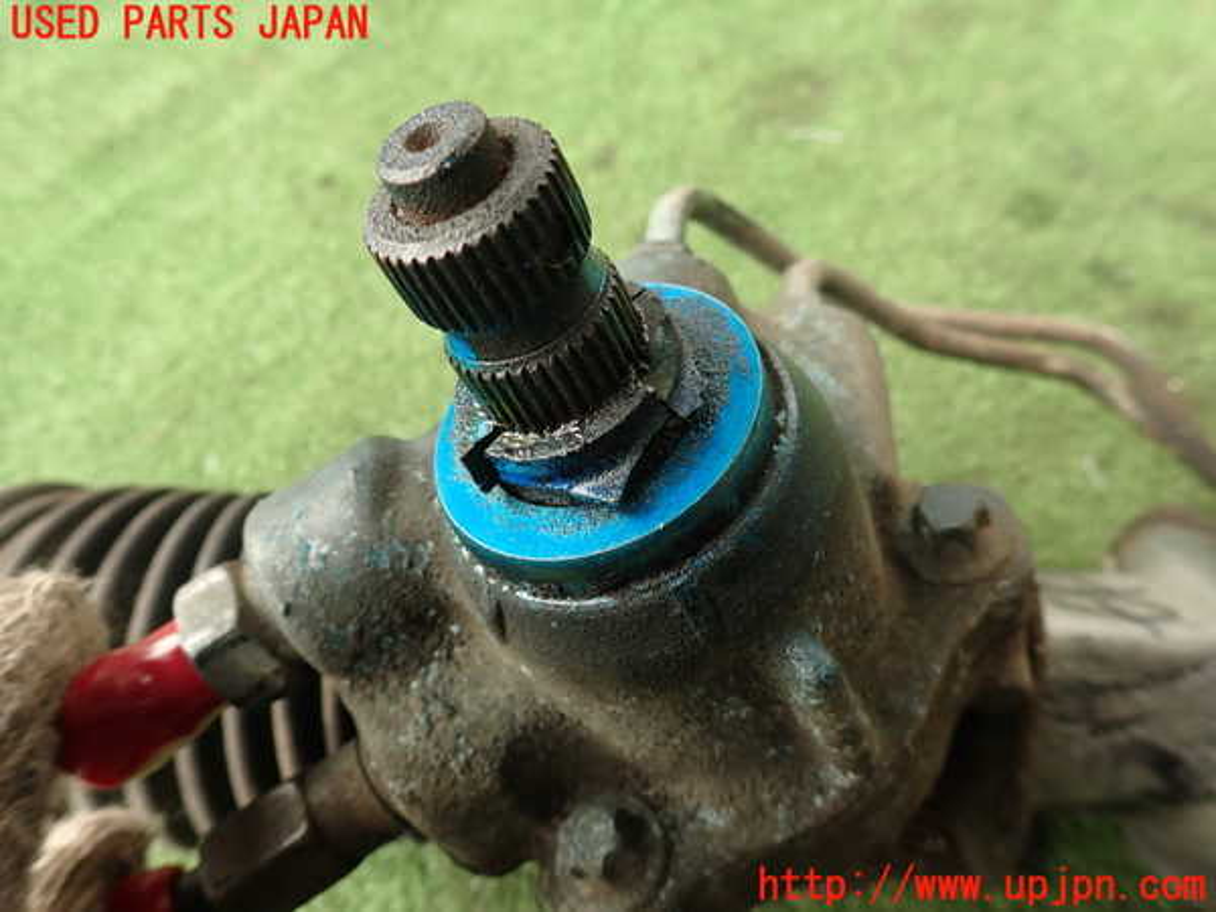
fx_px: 878
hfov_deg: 69.4
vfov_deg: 54.9
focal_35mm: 25
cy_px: 456
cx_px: 608
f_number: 2.8
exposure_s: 1/80
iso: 100
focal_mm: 4.5
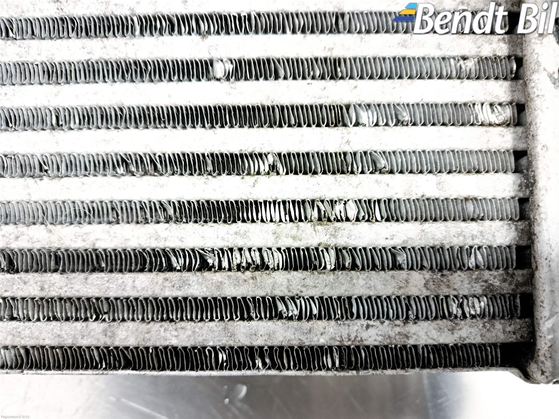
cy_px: 210
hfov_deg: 71.6
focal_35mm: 24
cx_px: 280
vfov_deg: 56.8
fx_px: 388
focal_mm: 5.24
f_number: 1.7
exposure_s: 1/25
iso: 2832
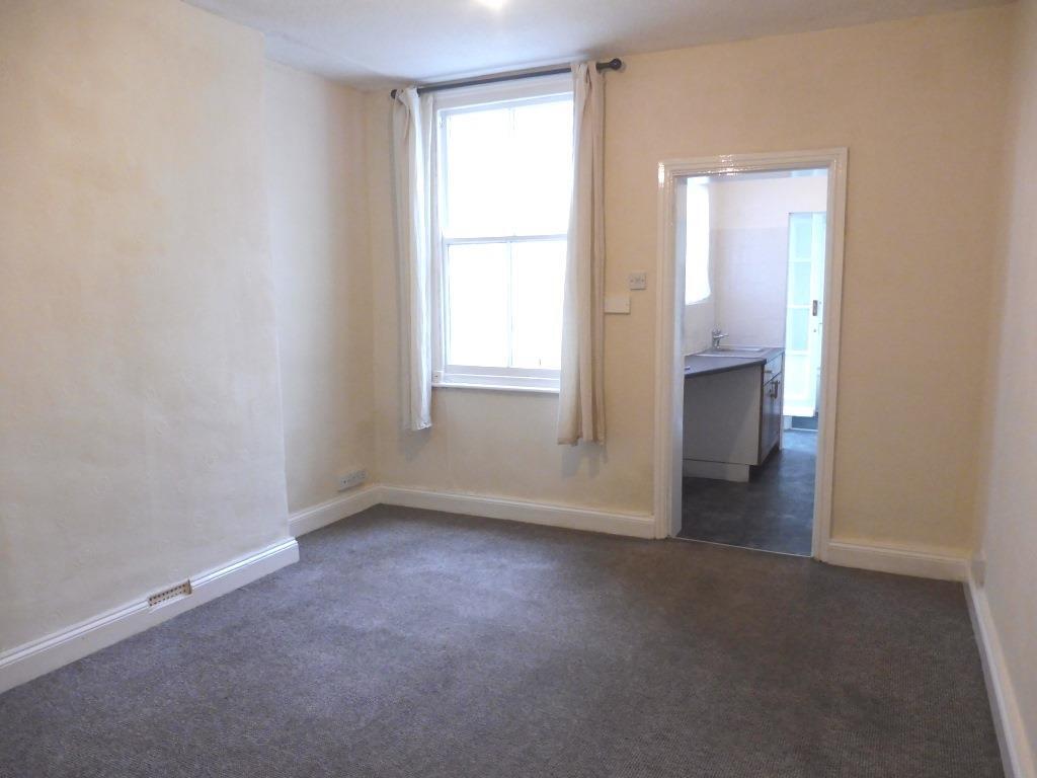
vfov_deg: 56.8
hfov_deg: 71.6
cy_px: 389
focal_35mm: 24
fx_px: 719
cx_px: 518
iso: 400
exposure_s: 1/20
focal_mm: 4.3
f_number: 3.3
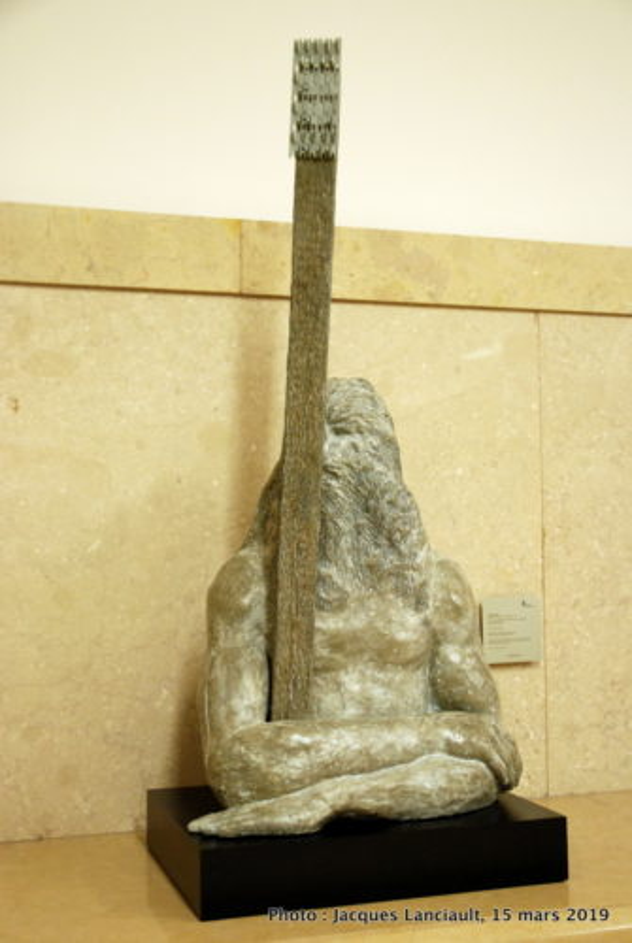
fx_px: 1220
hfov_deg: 29.0
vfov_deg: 42.3
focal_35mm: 46
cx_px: 316
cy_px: 472
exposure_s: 1/30
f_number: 4
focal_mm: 31
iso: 800
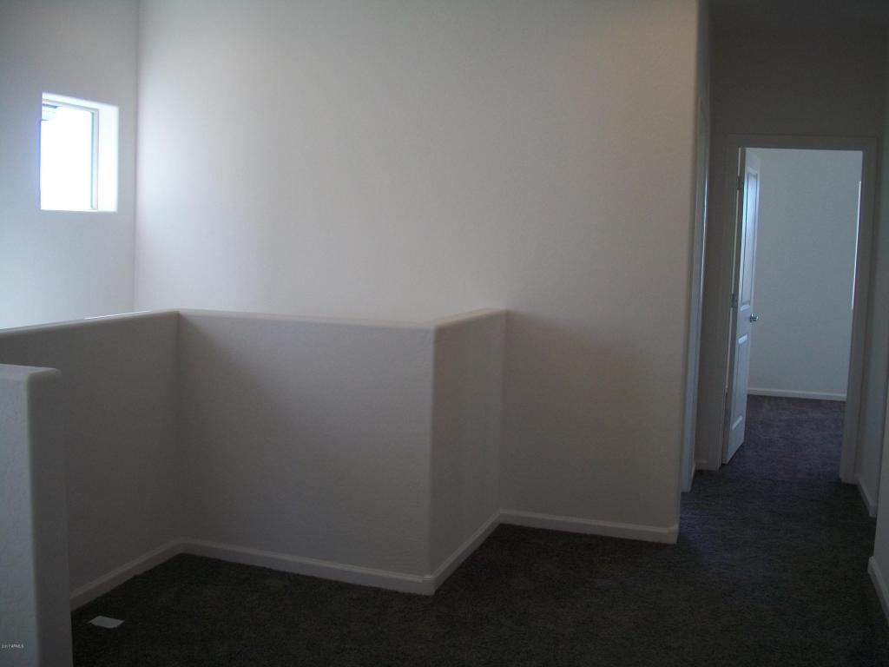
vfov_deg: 40.7
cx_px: 444
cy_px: 334
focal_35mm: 35
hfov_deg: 52.6
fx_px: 899
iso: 145
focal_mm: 6.3
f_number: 3.1
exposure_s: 1/125
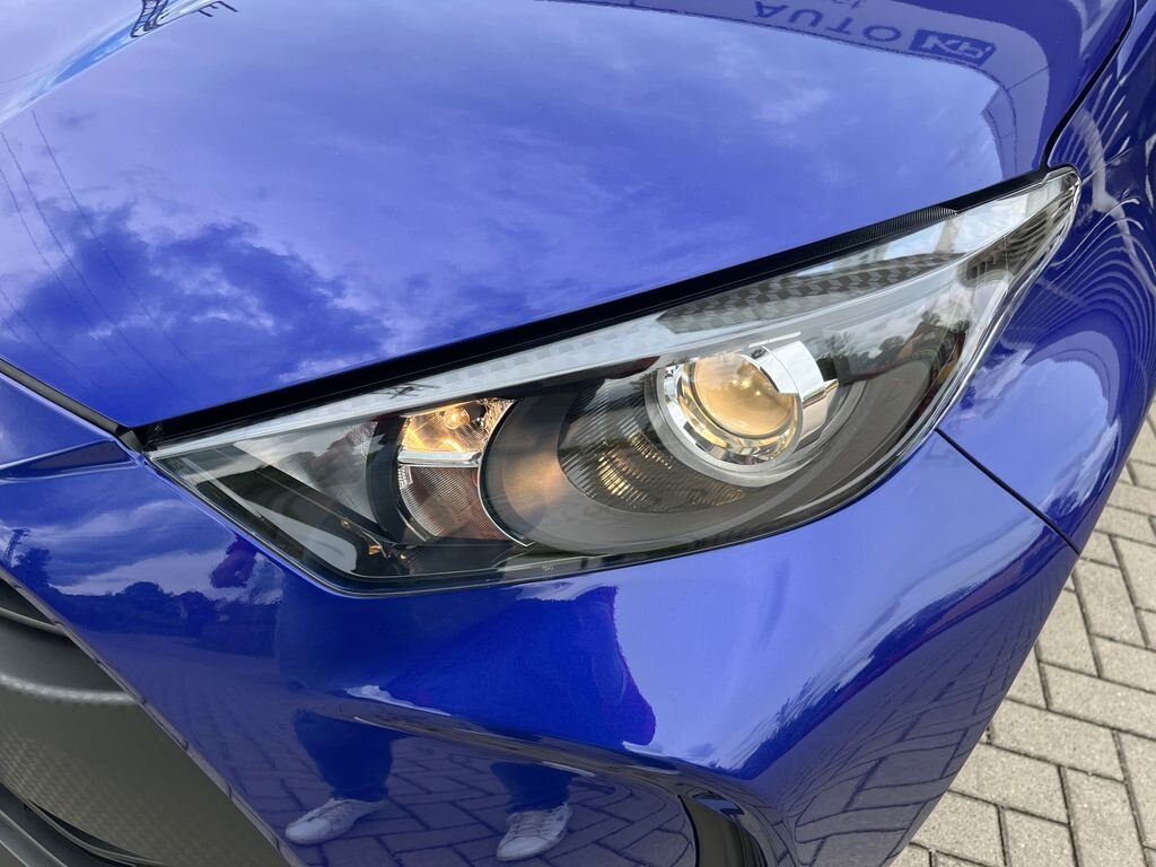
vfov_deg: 53.1
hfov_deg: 67.3
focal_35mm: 26
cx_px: 578
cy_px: 434
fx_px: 868
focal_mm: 5.1
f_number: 1.6
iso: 50
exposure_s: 1/642
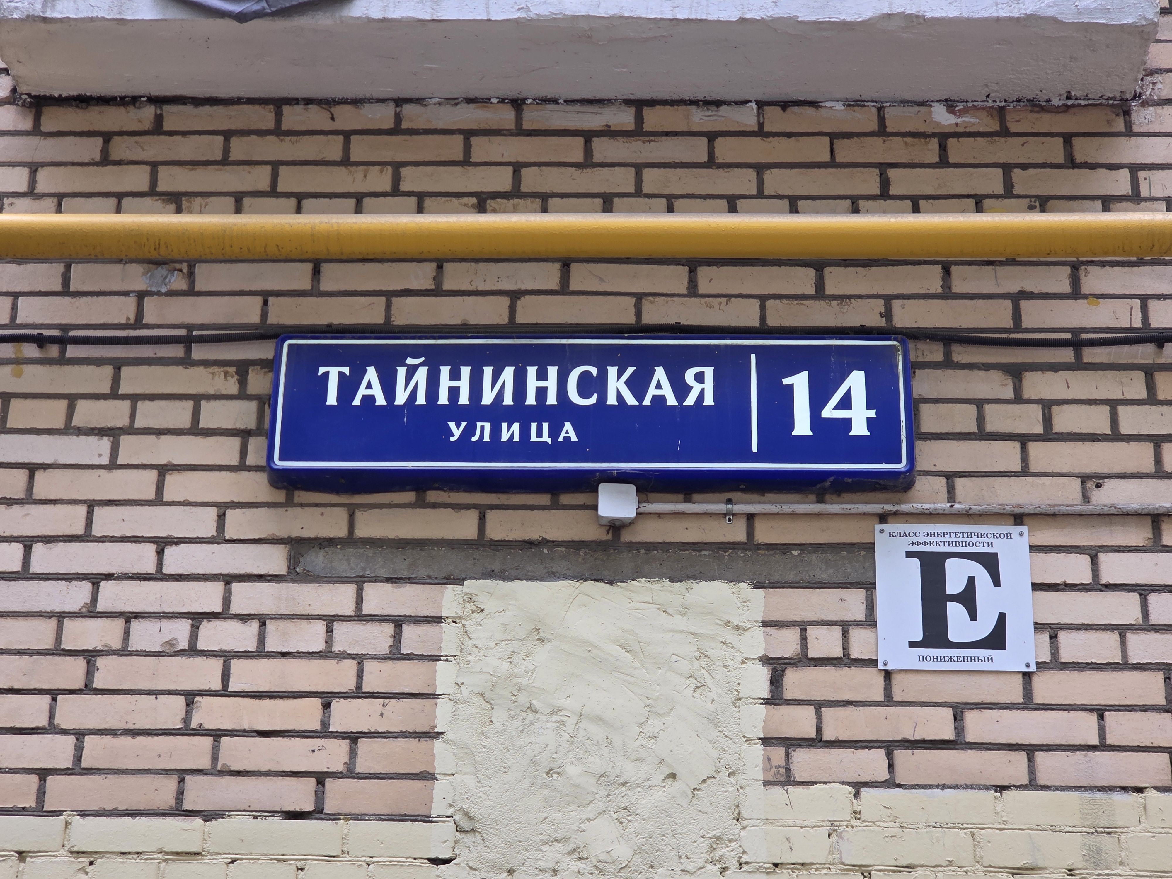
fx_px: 2336
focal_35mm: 69
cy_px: 440
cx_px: 586
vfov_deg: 21.3
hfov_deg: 28.2
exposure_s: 1/100
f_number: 2.4
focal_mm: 7
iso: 40
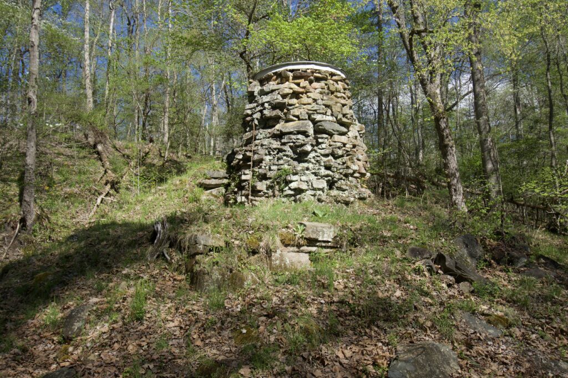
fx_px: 544
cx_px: 284
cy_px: 189
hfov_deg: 55.1
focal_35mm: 34
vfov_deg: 38.3
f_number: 10
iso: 100
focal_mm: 23
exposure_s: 1/125
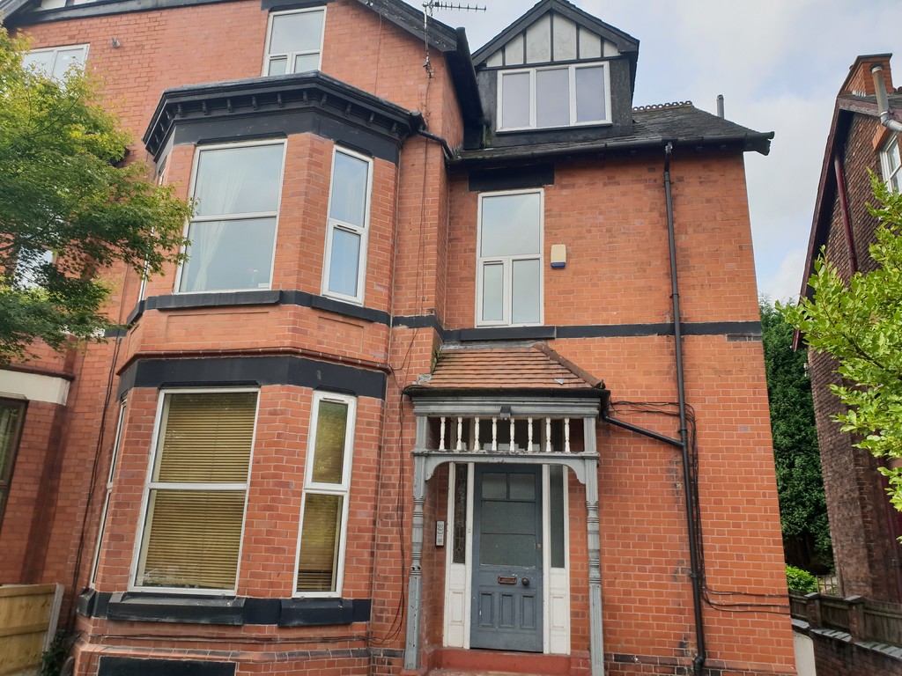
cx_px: 451
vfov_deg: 53.1
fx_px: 677
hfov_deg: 67.3
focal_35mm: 26
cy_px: 338
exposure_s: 1/409
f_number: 2.4
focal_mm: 4.3
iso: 50
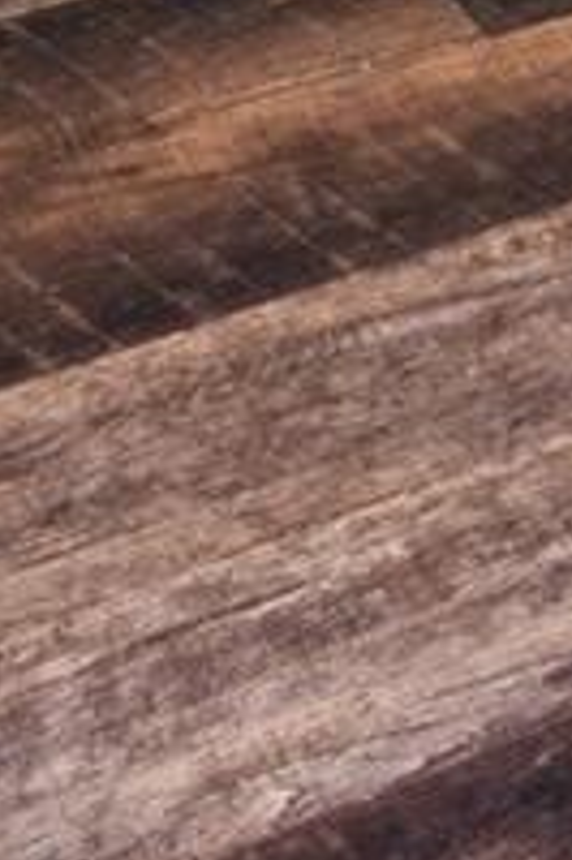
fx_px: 3964
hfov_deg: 6.4
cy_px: -1873
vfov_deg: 9.3
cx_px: 2400
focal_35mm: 166
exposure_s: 1/4
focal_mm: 16.2
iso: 100
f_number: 13
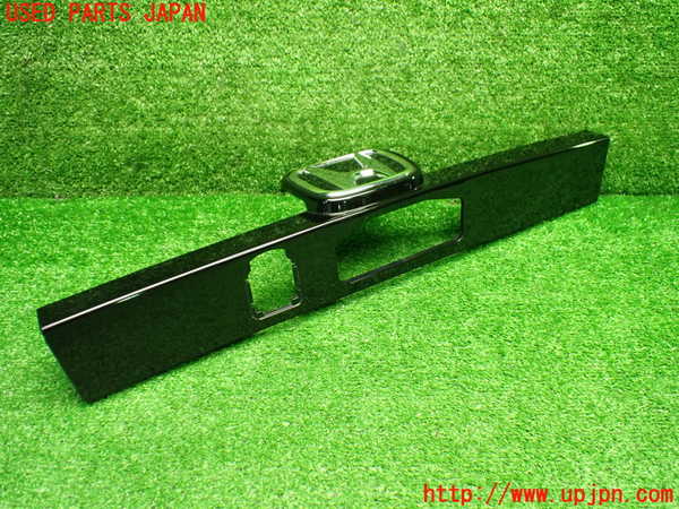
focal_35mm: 30
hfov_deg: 60.0
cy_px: 254
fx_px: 588
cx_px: 340
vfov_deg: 46.8
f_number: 2.3
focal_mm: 5.4
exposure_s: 1/60
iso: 800
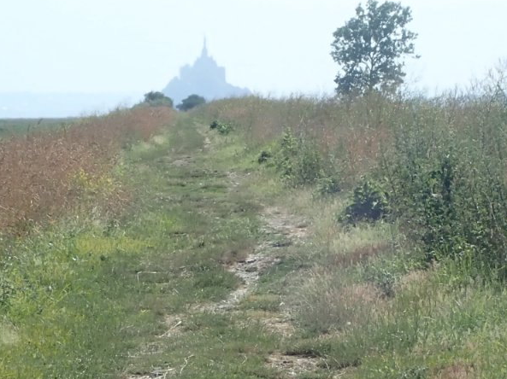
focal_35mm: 270
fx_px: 3952
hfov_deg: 7.3
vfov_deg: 5.5
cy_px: 240
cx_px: 340
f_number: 6.3
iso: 100
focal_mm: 18
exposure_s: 1/250
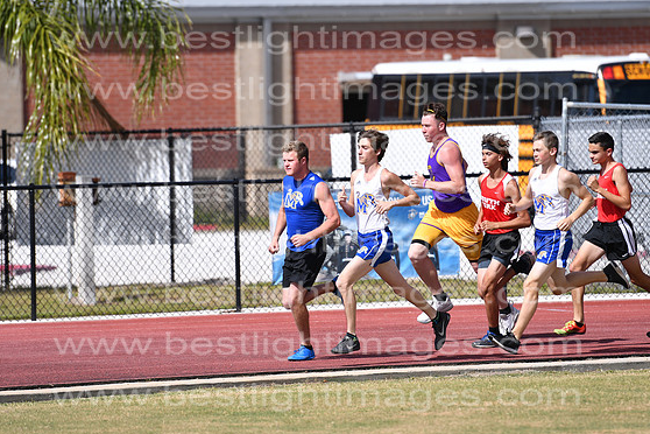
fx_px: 5633
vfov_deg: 4.4
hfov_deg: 6.6
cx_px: 317
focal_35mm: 312
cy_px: 219
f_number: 4
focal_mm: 200
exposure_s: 1/2000
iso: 100
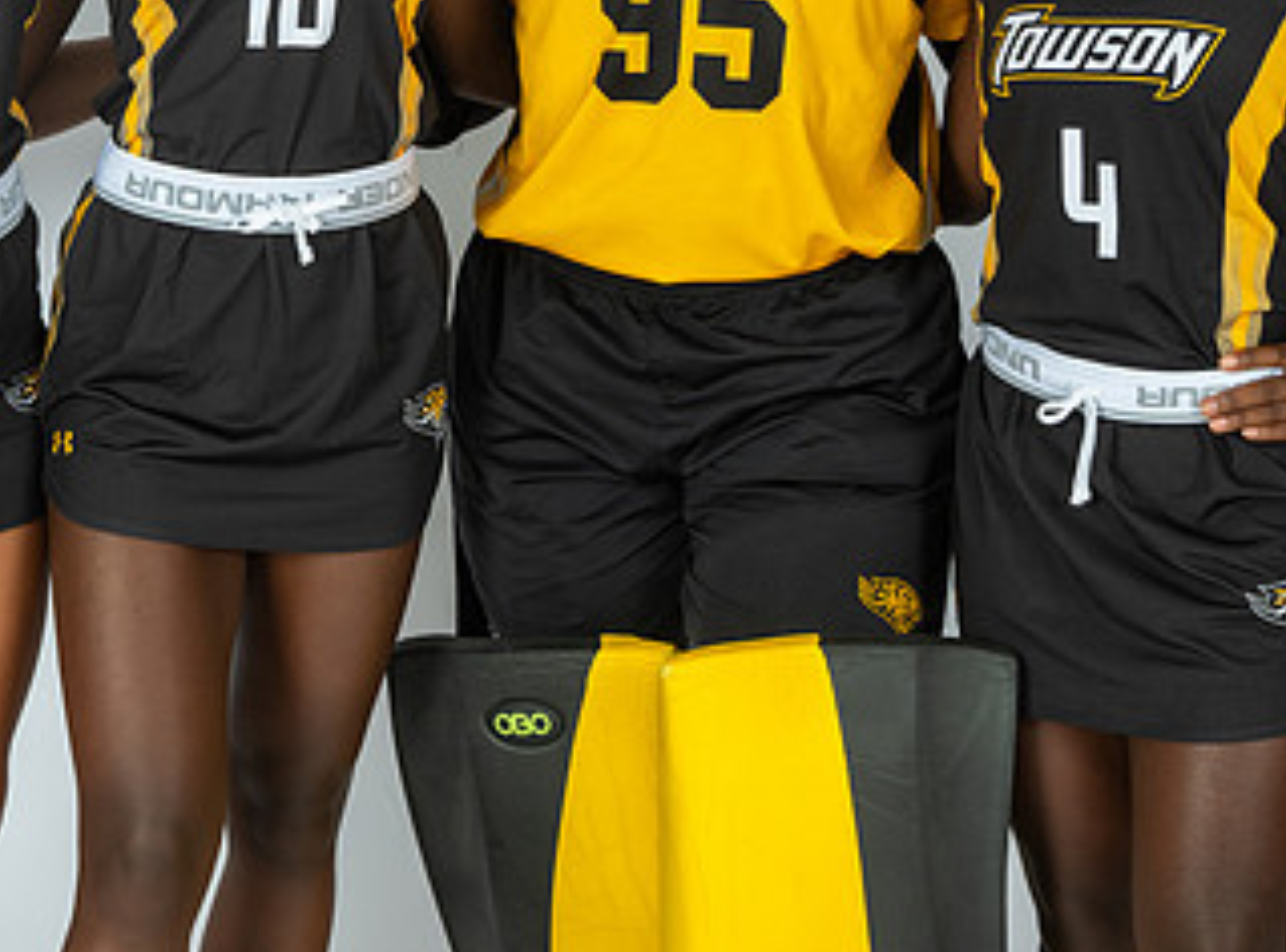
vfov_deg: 13.6
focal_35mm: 107
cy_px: 121
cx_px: 544
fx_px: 3956
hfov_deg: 18.5
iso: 160
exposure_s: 1/200
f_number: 10
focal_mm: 55
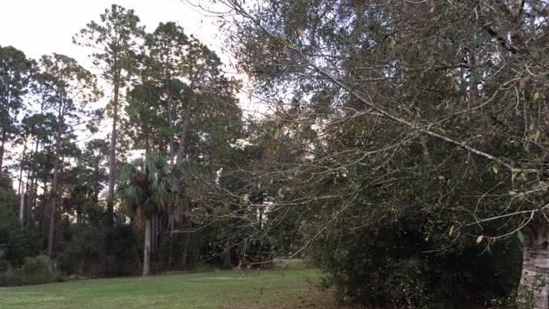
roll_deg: +0.1
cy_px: 200
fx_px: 466
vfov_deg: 36.3
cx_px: 273
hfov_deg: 61.0
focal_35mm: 32
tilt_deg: +6.4
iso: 40
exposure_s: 1/120
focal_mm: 4.15
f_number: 2.2
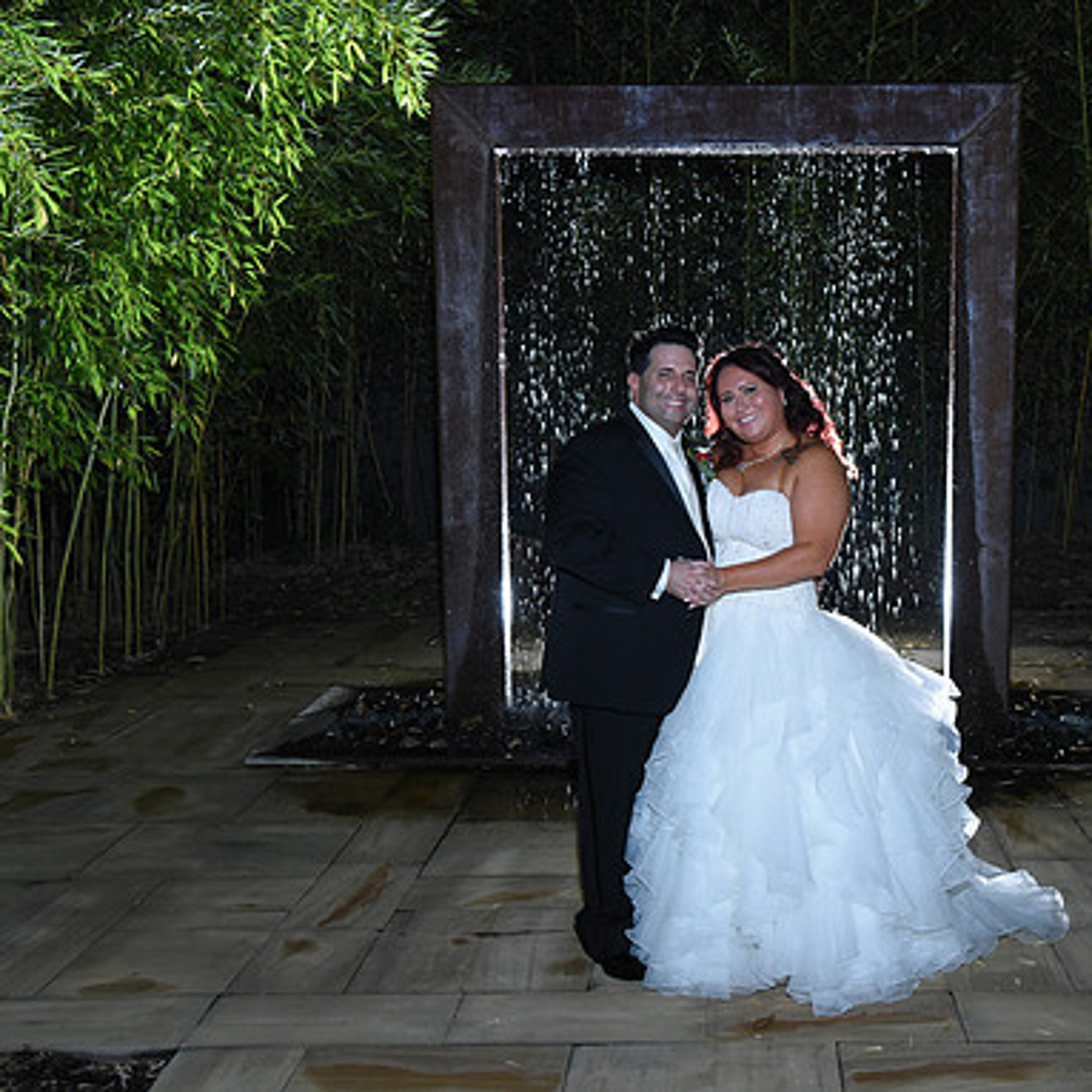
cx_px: 727
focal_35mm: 45
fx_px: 1606
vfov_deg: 37.6
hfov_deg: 37.2
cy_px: 543
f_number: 5
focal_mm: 35
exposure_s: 1/30
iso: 3200
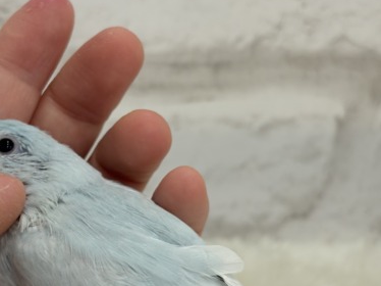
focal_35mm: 89
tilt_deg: -25.3
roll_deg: -4.1
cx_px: 147
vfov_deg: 16.5
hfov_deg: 22.0
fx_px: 979
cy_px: 214
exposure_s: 1/100
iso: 80
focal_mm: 5.96
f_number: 1.6
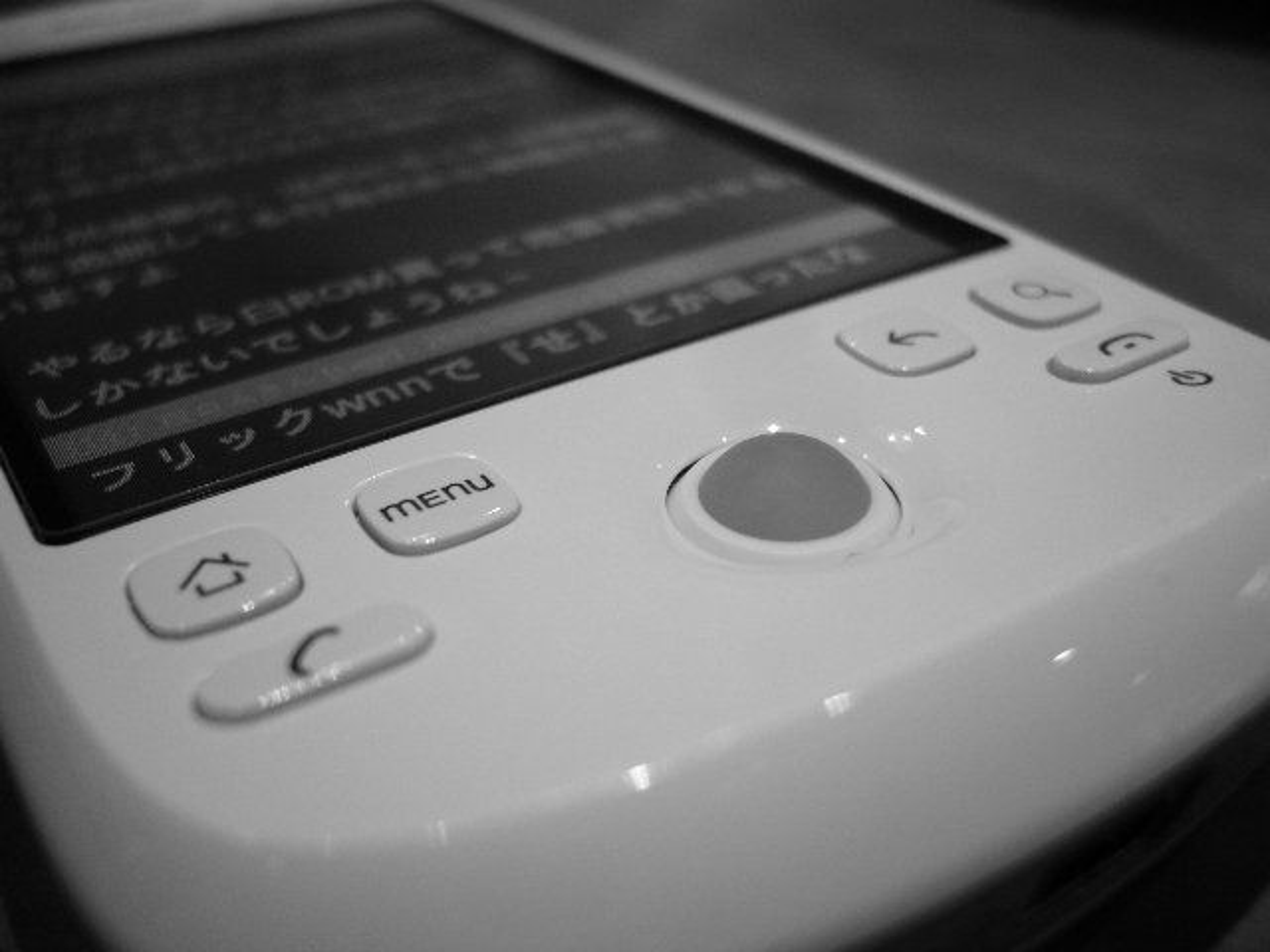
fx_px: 1284
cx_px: 635
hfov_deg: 52.6
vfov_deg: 40.7
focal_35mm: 35
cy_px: 476
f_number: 2.8
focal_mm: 5.8
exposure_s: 1/15
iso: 125
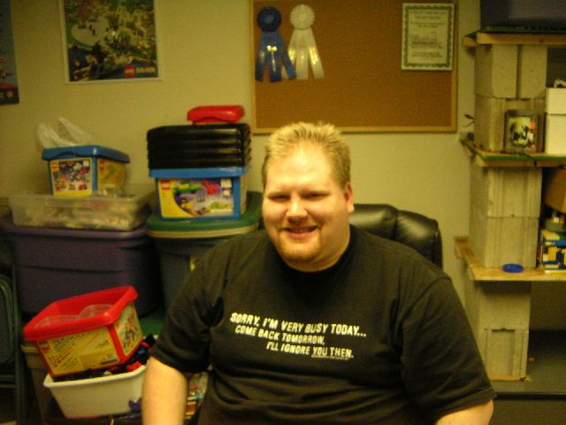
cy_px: 212
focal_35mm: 40
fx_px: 654
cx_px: 283
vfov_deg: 36.0
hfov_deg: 46.8
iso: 400
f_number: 2.9
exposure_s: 1/60
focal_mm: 5.3
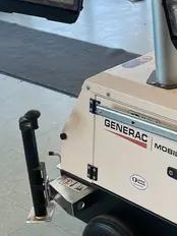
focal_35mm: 82
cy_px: 87
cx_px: 198
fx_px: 559
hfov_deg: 17.3
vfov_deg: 23.8
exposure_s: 1/60
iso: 80
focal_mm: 4.2
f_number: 1.6
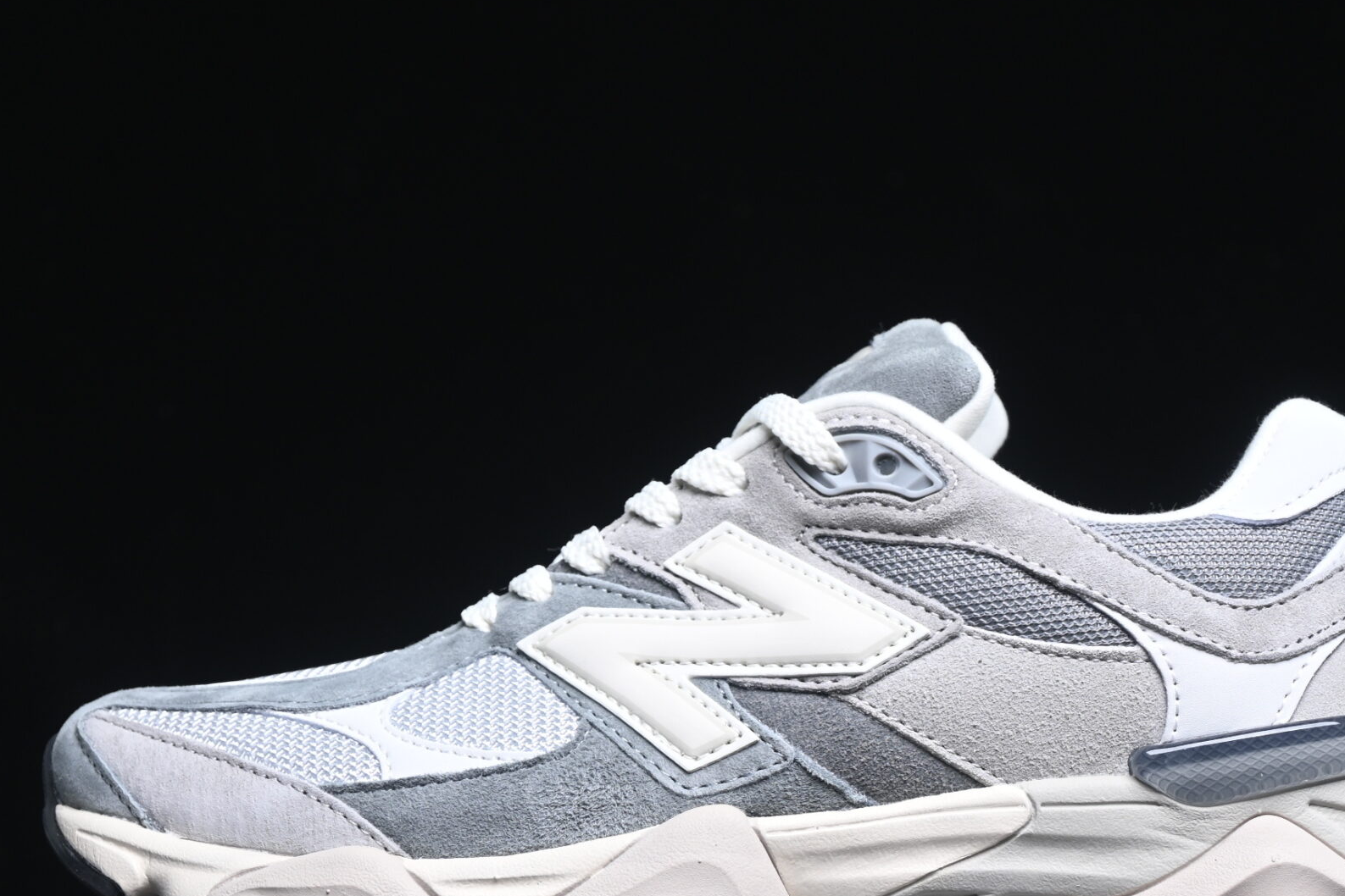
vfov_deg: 11.3
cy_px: 561
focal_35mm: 121
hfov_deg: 16.9
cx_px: 809
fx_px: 4520
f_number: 6.3
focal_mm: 50
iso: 160
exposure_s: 1/60
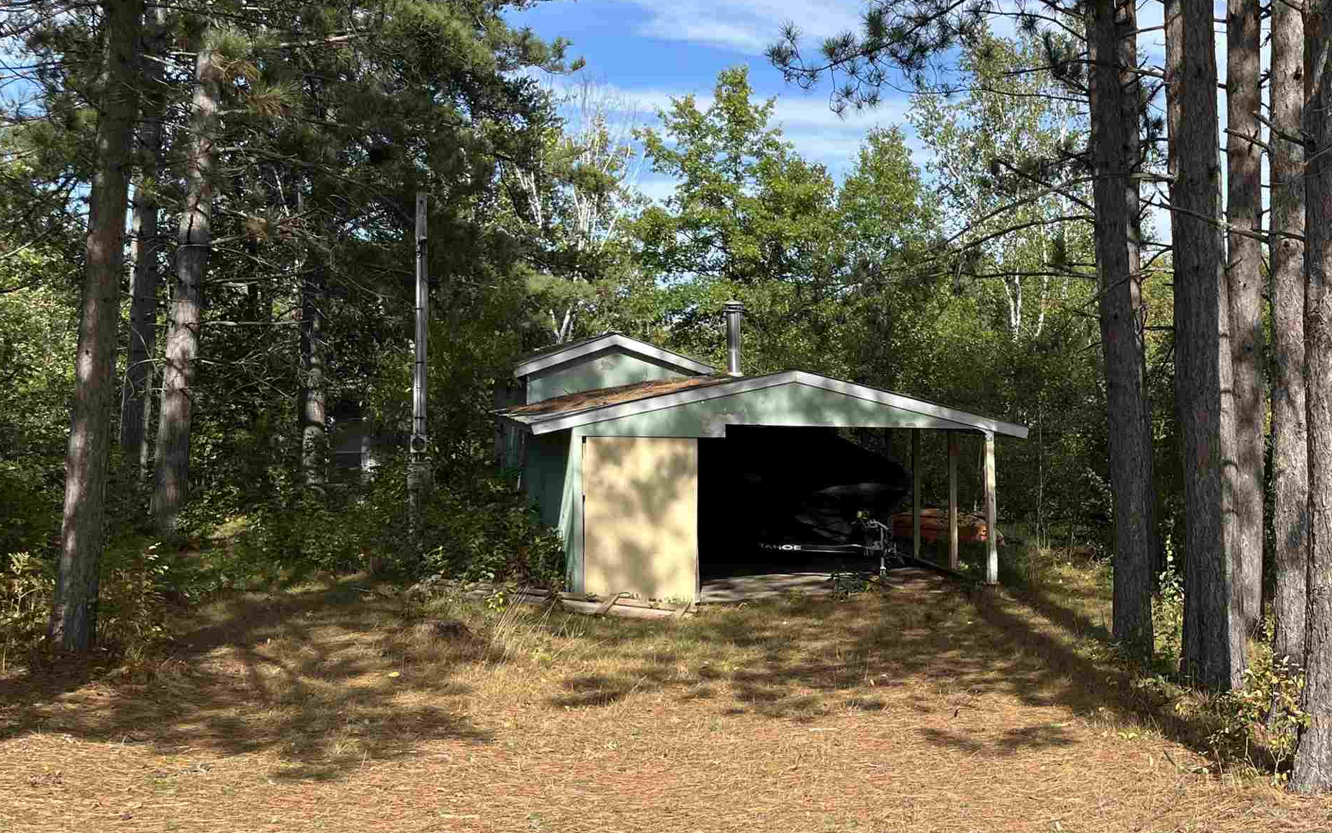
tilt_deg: +0.3
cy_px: 366
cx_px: 1016
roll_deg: +0.5
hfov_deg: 42.8
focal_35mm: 45
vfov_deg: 28.6
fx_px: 1634
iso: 50
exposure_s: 1/2062
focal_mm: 5.1
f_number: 1.6
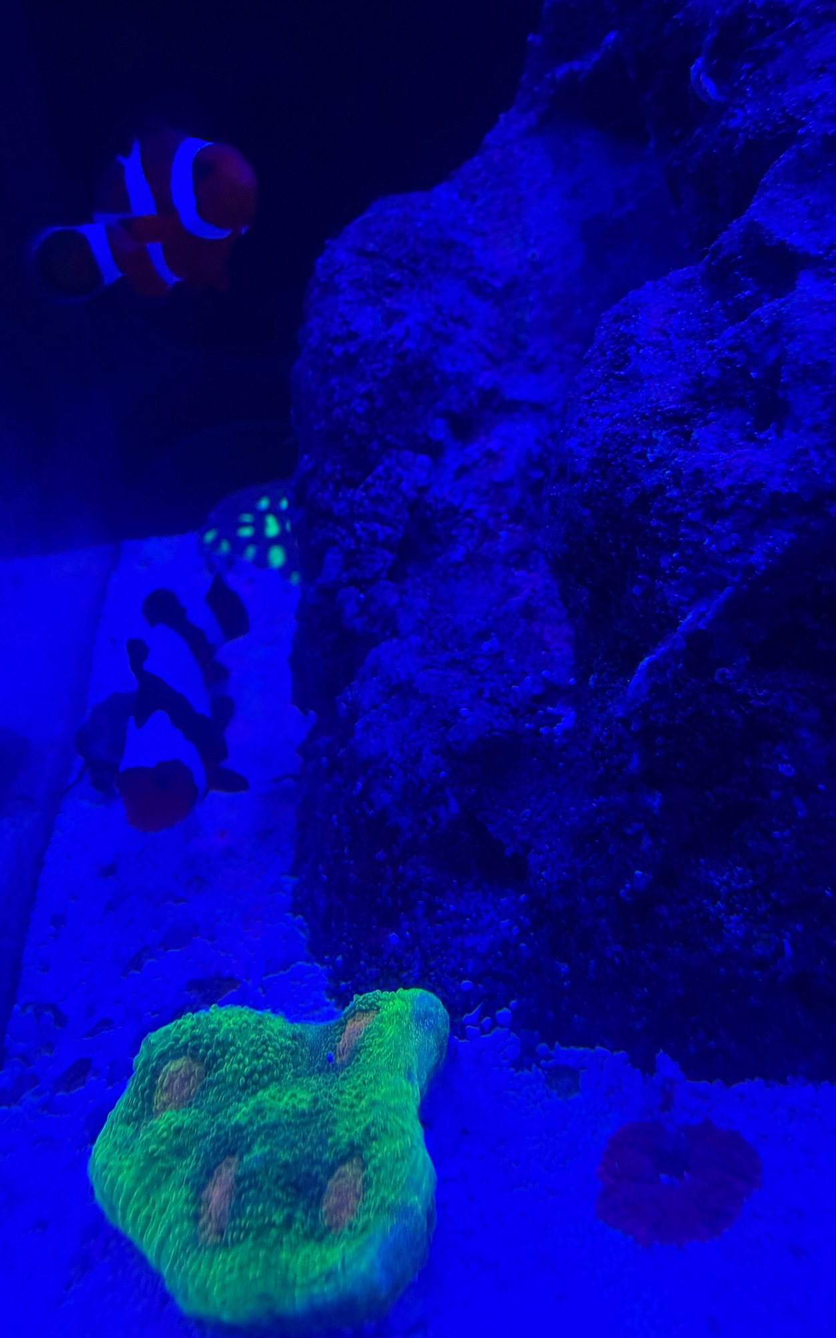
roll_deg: +4.5
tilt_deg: -20.9
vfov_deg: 70.4
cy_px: 682
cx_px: 470
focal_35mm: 26
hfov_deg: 47.5
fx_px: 948
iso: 320
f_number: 2.2
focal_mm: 2.22
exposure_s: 1/74
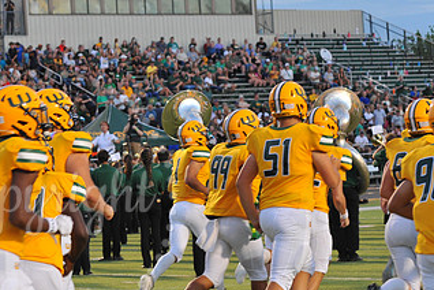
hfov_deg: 13.9
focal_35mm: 146
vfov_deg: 9.4
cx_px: 46
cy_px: 198
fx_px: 1760
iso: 1600
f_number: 5.6
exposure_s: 1/200
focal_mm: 80
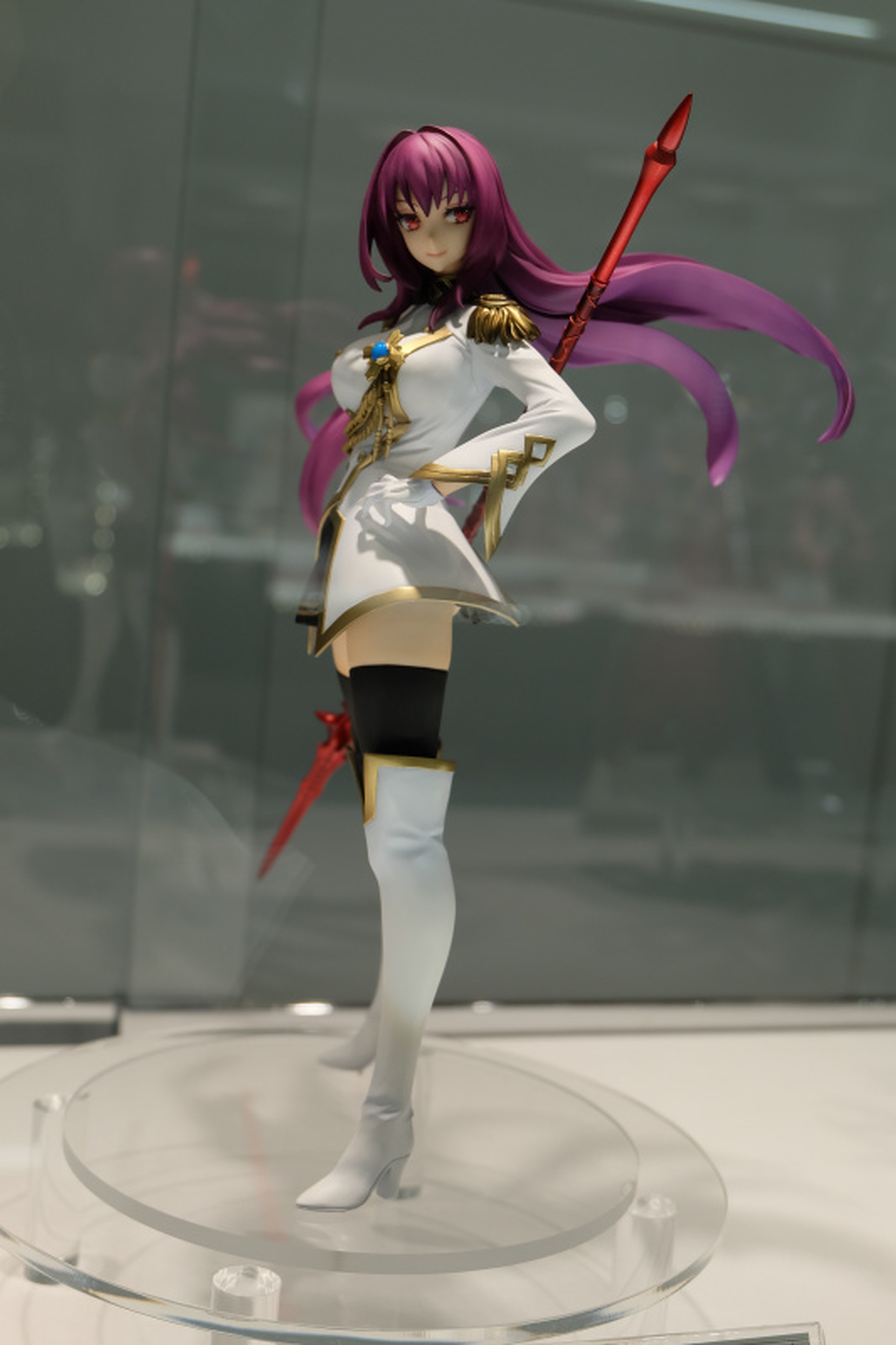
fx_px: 1905
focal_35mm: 51
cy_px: 672
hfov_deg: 26.5
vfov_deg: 38.9
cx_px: 448
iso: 400
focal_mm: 34
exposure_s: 1/200
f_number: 5.6
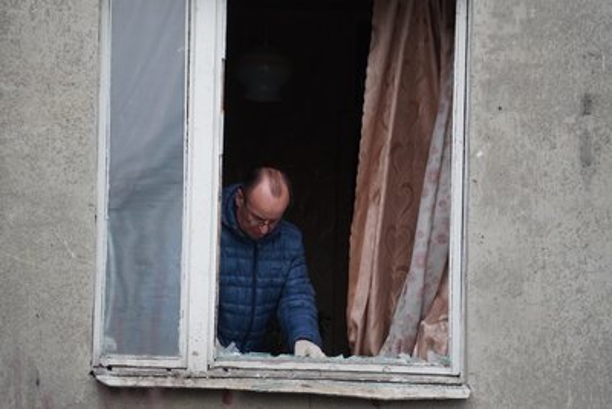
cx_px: 306
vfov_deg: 4.6
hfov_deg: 6.9
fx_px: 5102
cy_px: 204
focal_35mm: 300
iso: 1250
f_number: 5.6
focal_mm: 300
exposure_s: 1/320
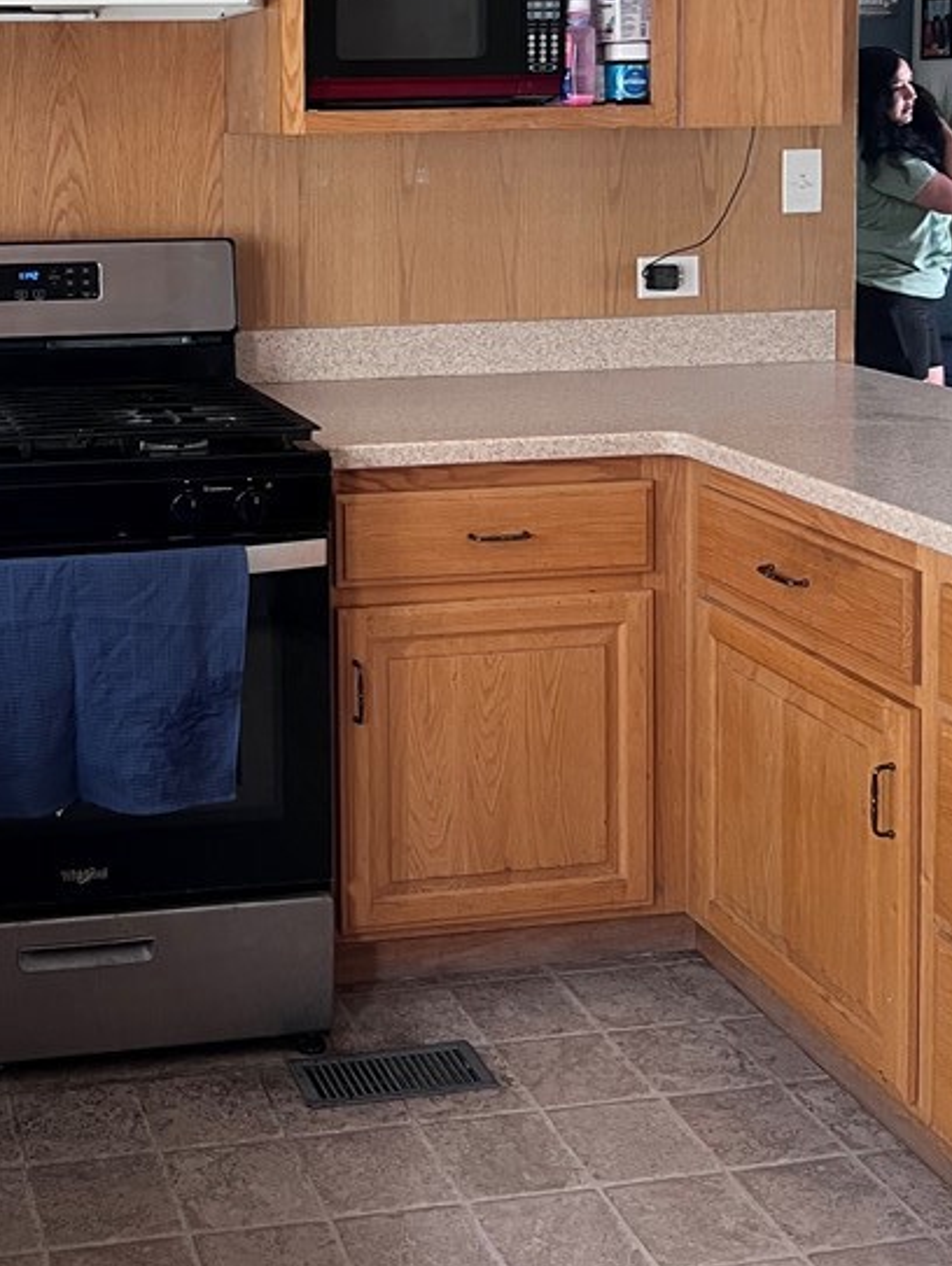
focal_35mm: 49
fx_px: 1795
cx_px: 93
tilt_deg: -2.4
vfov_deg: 37.1
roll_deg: -0.7
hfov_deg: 28.5
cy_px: 205
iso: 160
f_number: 1.5
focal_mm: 5.7
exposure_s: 1/60
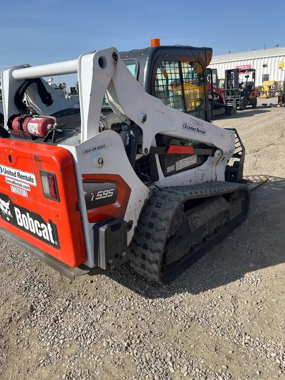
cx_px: 142
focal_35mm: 26
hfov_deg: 53.1
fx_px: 285
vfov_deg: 67.3
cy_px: 190
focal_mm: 5.1
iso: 50
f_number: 1.6
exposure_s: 1/2825
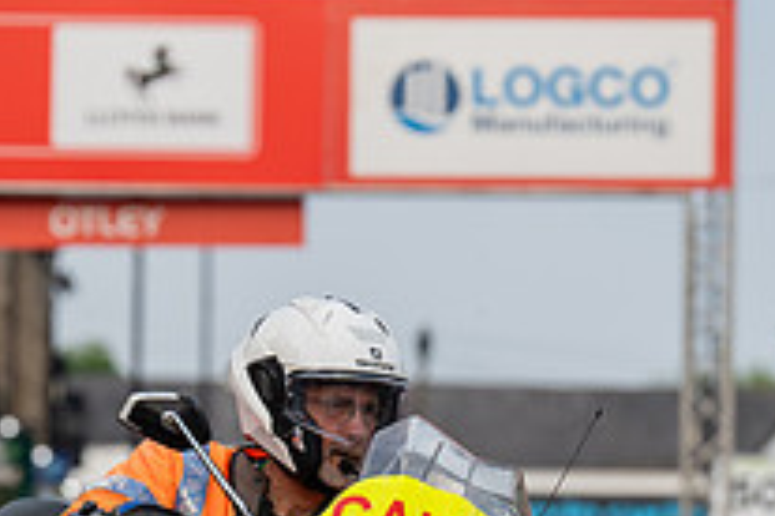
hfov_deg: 5.1
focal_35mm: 406
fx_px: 8740
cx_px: 386
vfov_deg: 3.4
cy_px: 507
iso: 500
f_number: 4.5
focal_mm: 145
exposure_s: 1/1000
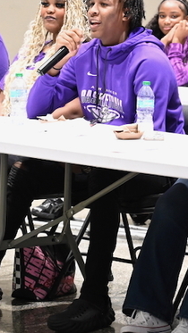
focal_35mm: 201
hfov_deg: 6.0
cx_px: 98
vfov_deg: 10.7
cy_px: 109
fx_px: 1780
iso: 3200
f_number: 4
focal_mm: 70
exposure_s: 1/100
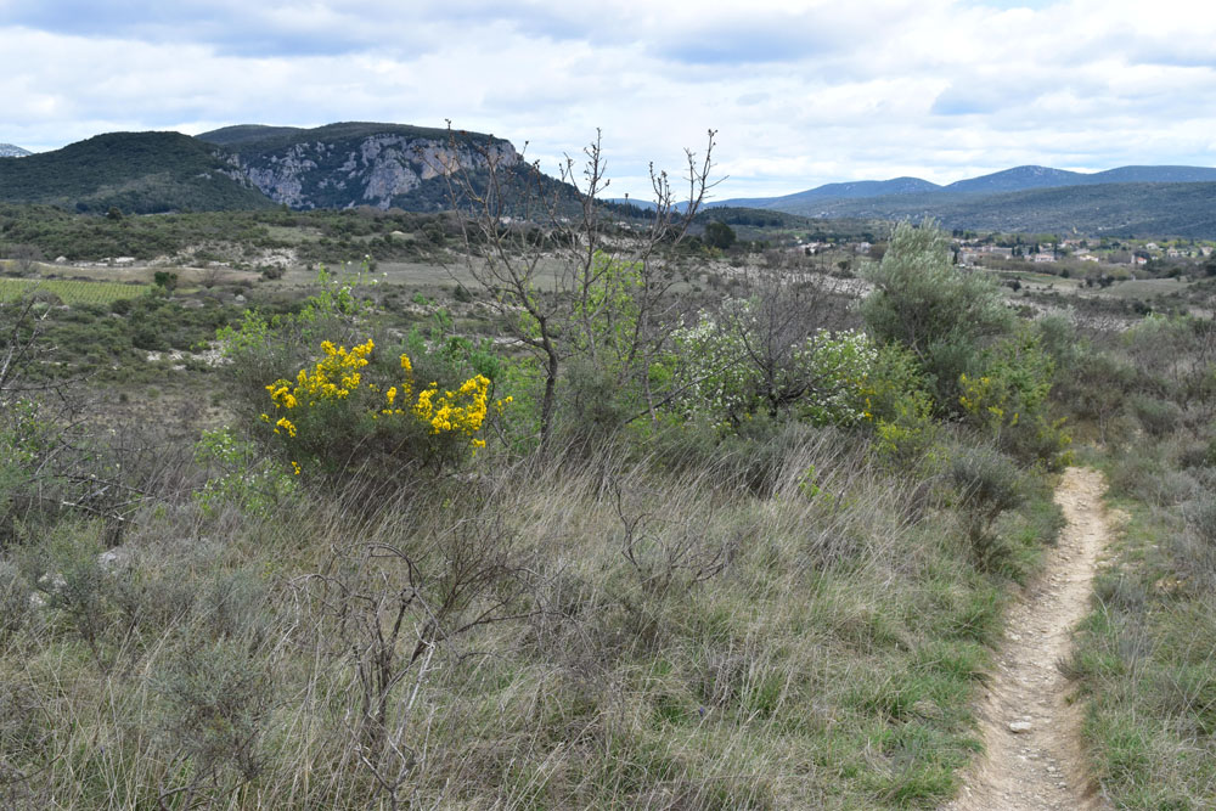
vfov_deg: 34.2
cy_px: 406
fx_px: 1317
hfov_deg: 49.5
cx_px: 608
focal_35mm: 39
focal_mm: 26
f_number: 13
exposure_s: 1/400
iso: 400
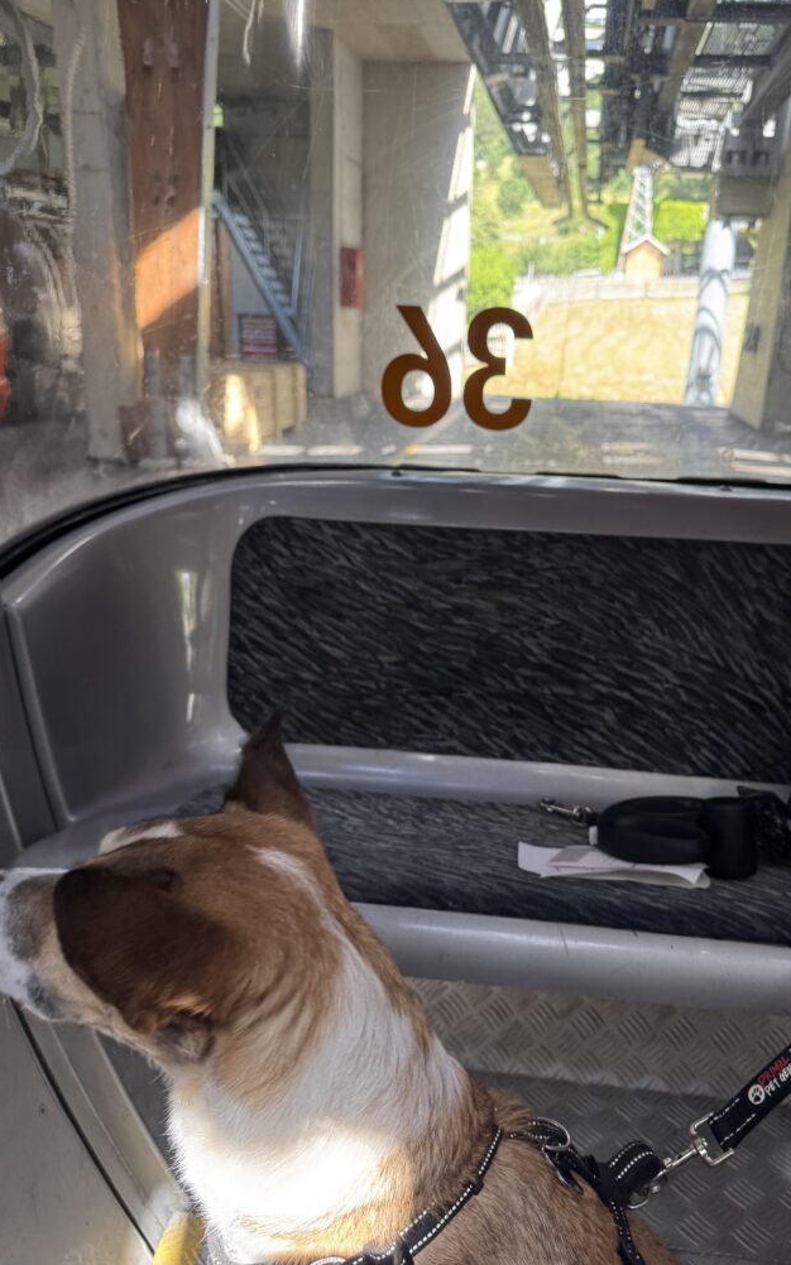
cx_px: 457
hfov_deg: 47.4
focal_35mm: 26
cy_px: 631
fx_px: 897
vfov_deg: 70.4
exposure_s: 1/121
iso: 100
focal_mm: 6.76
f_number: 1.78
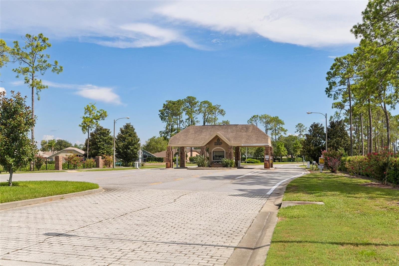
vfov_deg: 37.8
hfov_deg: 54.4
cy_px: 133
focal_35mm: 35
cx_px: 200
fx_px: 388
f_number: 8
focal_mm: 35
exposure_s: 1/2000
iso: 400
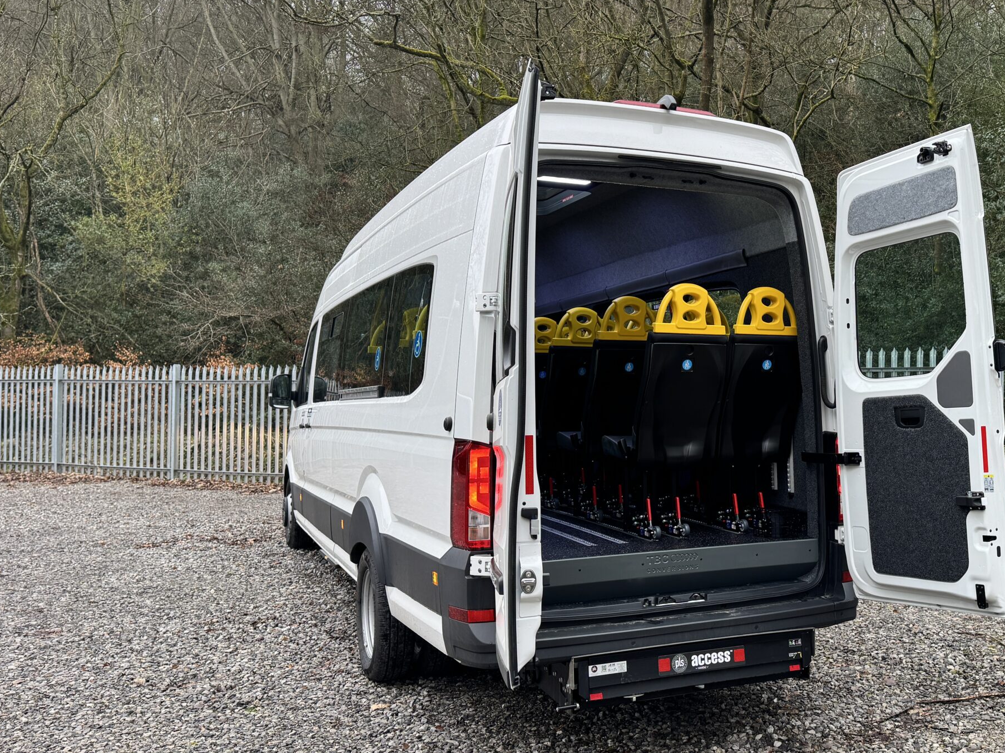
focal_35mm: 34
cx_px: 681
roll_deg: -0.6
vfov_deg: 41.8
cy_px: 360
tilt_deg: +1.7
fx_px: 987
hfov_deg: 52.8
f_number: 1.78
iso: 100
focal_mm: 6.76
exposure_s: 1/121
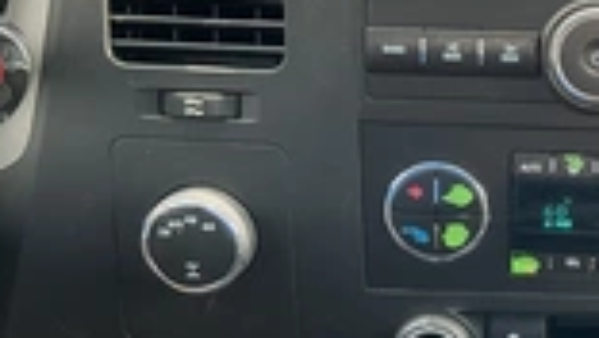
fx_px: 1240
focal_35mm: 78
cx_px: 680
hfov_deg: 25.0
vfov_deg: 15.5
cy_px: 154
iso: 25
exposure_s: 1/122
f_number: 1.8
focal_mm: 3
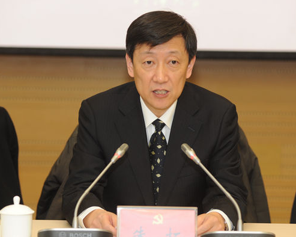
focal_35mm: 137
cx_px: 159
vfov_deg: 11.3
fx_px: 1200
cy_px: 119
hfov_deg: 14.1
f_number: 4
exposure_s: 1/160
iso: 1000
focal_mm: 120
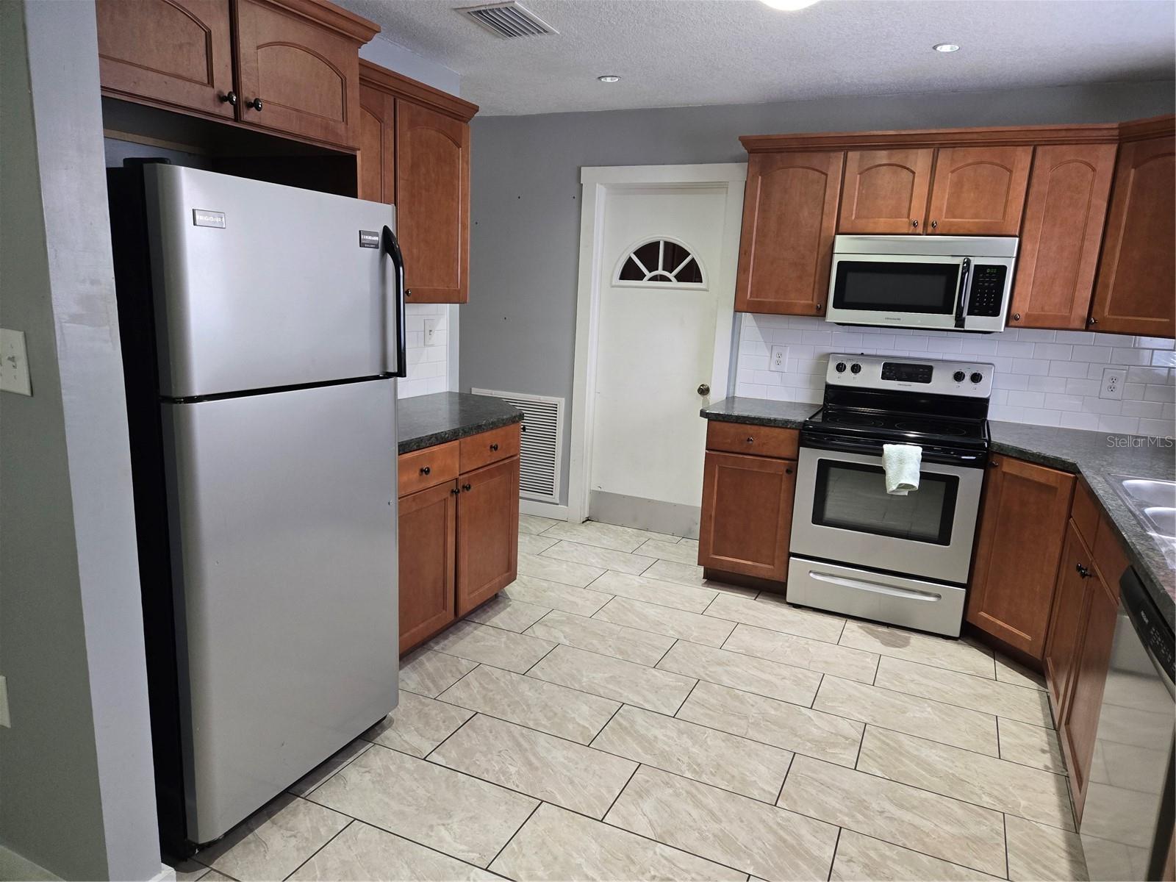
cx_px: 588
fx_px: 781
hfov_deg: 73.9
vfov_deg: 58.9
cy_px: 441
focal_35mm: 23
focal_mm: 5.4
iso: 500
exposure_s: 1/120
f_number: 1.8
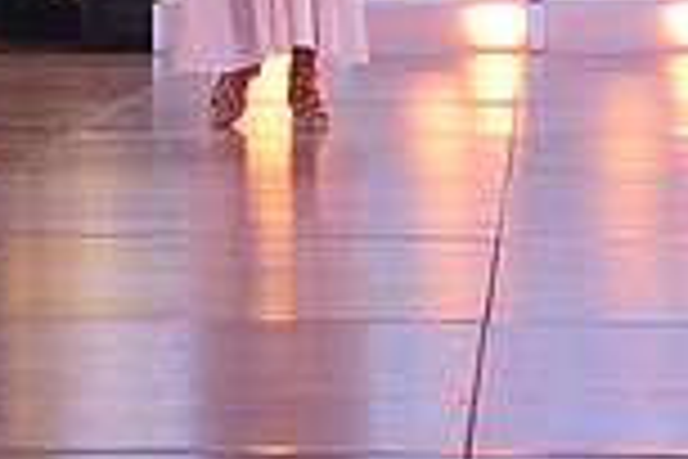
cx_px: 234
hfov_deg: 11.8
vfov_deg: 7.7
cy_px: -308
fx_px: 3325
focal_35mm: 174
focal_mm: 31
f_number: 4
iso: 1600
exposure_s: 1/400
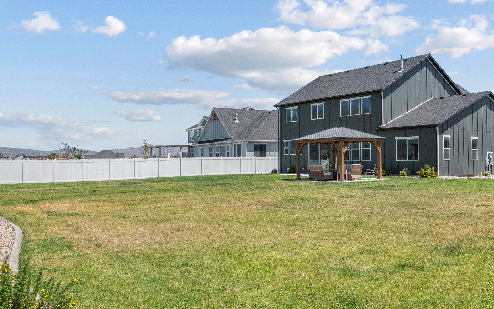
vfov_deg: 37.3
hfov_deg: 56.5
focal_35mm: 34
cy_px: 149
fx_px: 458
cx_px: 280
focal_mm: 28
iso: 1600
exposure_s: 1/1250
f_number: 8
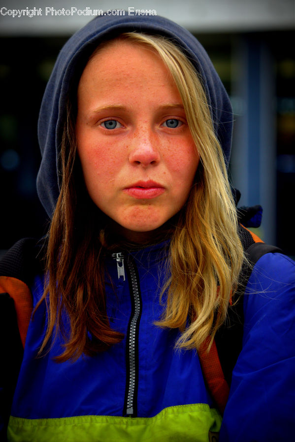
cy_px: 221
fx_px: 1932
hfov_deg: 8.7
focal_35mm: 157
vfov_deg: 13.1
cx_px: 148
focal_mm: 100
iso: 320
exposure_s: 1/160
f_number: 5
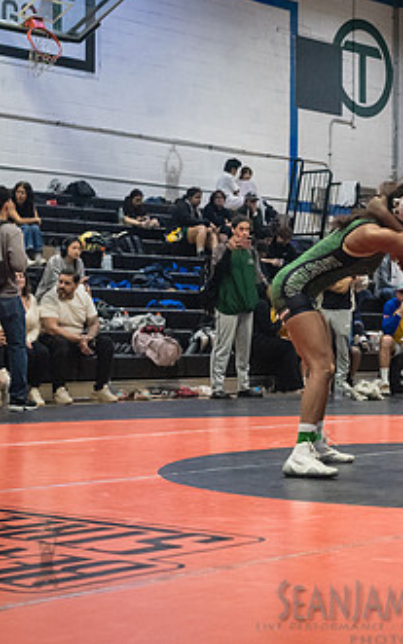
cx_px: 401
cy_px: 259
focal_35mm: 80
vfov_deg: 25.8
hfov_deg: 16.0
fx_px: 1405
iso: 5000
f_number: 3.2
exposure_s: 1/500
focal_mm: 35
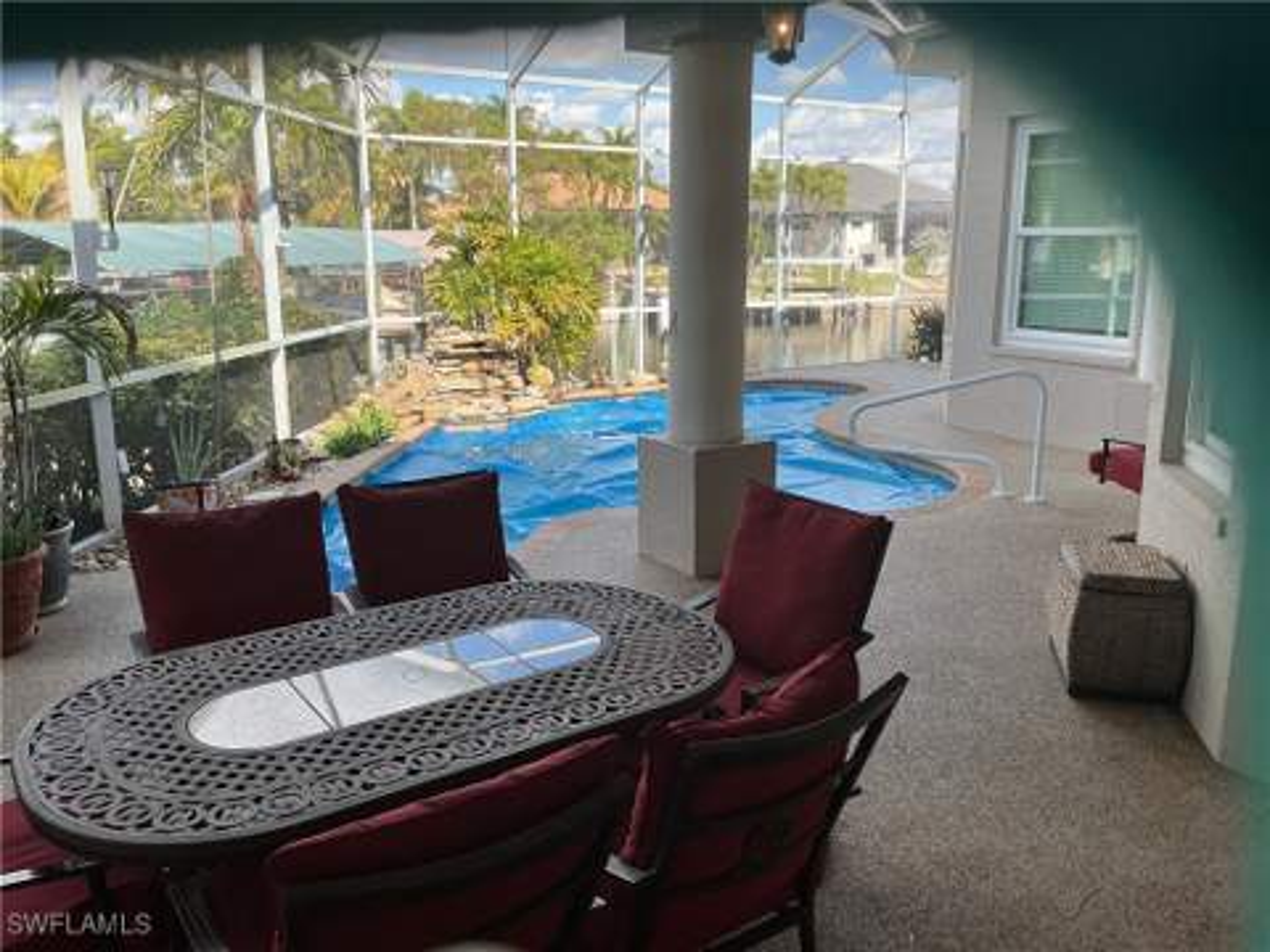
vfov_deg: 48.2
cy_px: 476
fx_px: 1064
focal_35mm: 29
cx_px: 635
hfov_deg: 61.7
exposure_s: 1/355
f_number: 1.8
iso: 25
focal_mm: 3
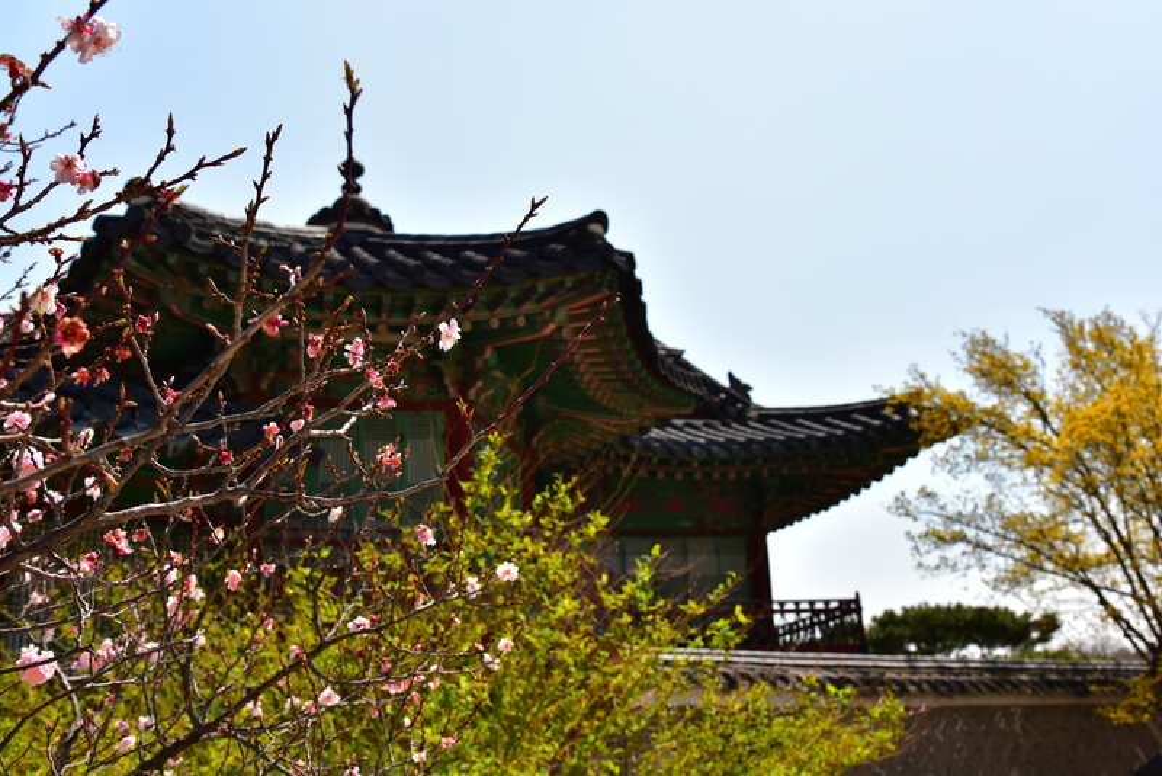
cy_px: 388
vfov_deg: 35.1
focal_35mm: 38
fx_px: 1227
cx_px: 581
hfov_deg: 50.7
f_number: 9
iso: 200
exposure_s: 1/320
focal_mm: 38
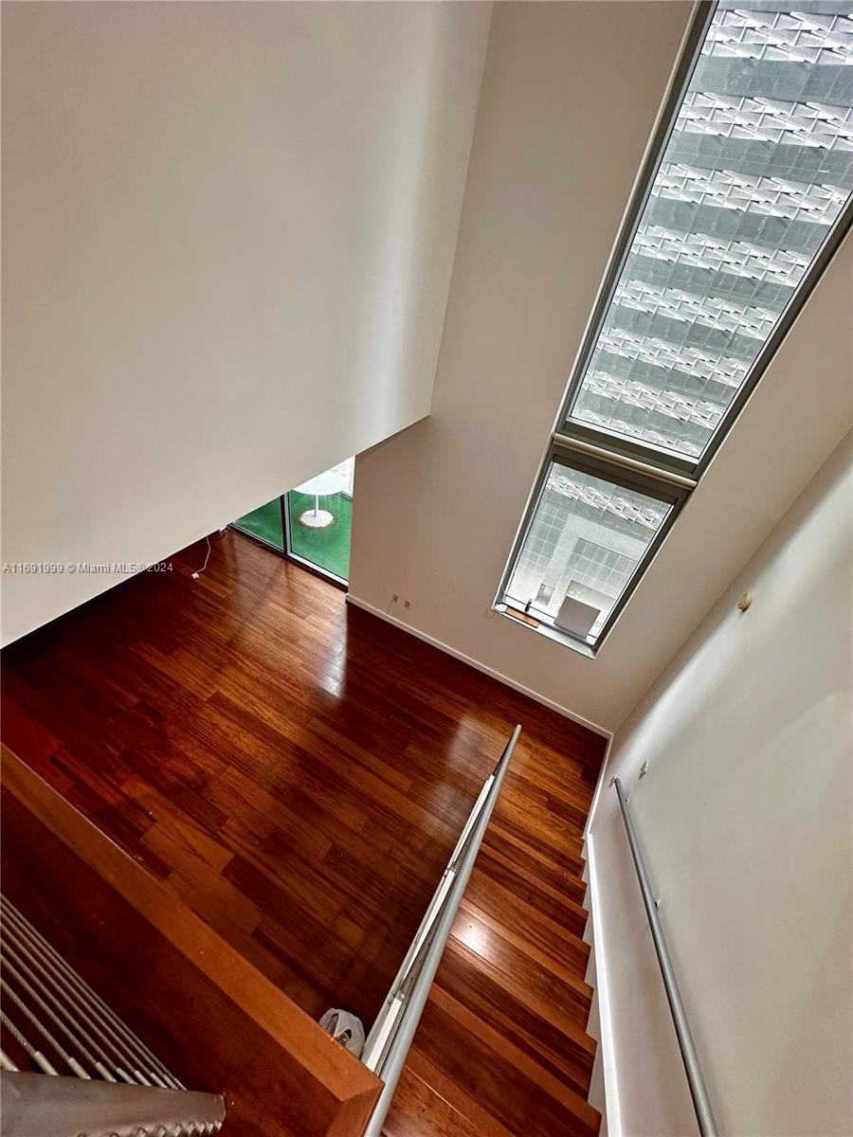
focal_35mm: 14
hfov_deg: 85.7
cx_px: 426
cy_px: 568
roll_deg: -12.2
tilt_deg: -38.2
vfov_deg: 102.1
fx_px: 460
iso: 200
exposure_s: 1/120
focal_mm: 2.22
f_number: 2.2
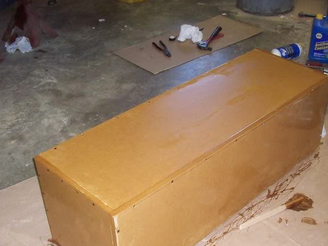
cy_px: 165
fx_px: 493
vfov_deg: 27.9
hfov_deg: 36.7
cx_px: 191
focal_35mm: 52
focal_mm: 6.2
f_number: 2.8
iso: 200
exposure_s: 1/64
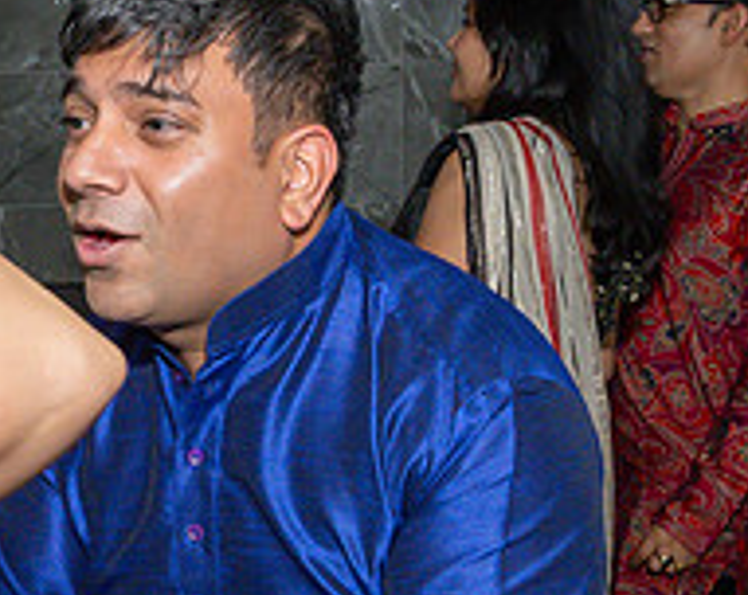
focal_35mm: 93
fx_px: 2055
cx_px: 37
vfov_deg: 16.4
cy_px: 474
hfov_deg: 20.1
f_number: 8
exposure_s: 1/250
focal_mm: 17
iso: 640
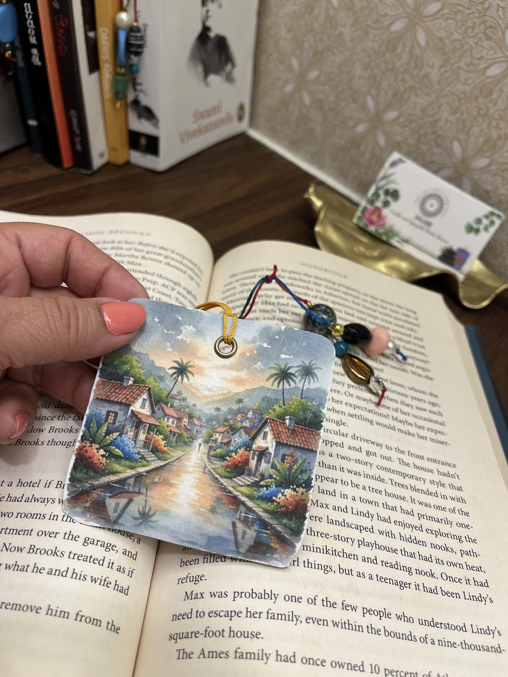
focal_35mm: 26
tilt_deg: -43.4
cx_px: 254
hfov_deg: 53.1
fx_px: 509
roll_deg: -16.8
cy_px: 338
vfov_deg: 67.3
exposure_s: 1/100
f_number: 1.6
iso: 125
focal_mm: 5.1
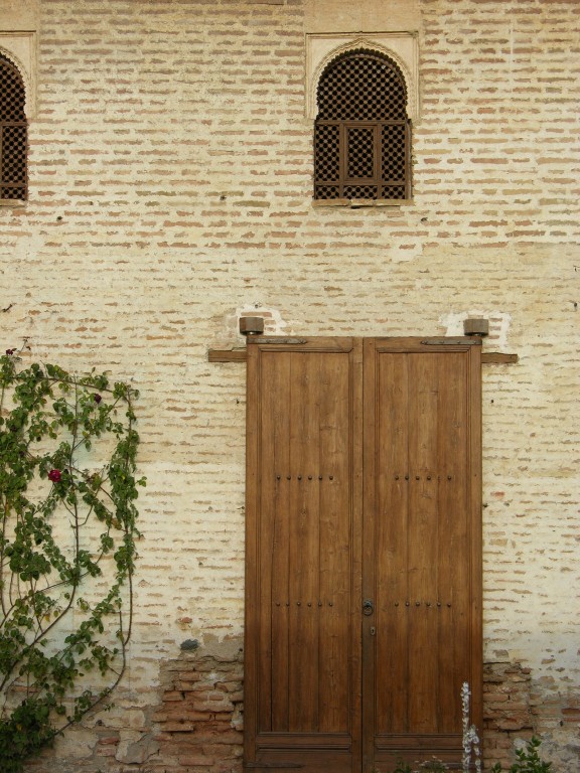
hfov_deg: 16.8
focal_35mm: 88
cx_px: 290
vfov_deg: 22.3
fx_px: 1966
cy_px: 386
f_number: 3.9
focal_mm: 22.3
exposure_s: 1/235
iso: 50
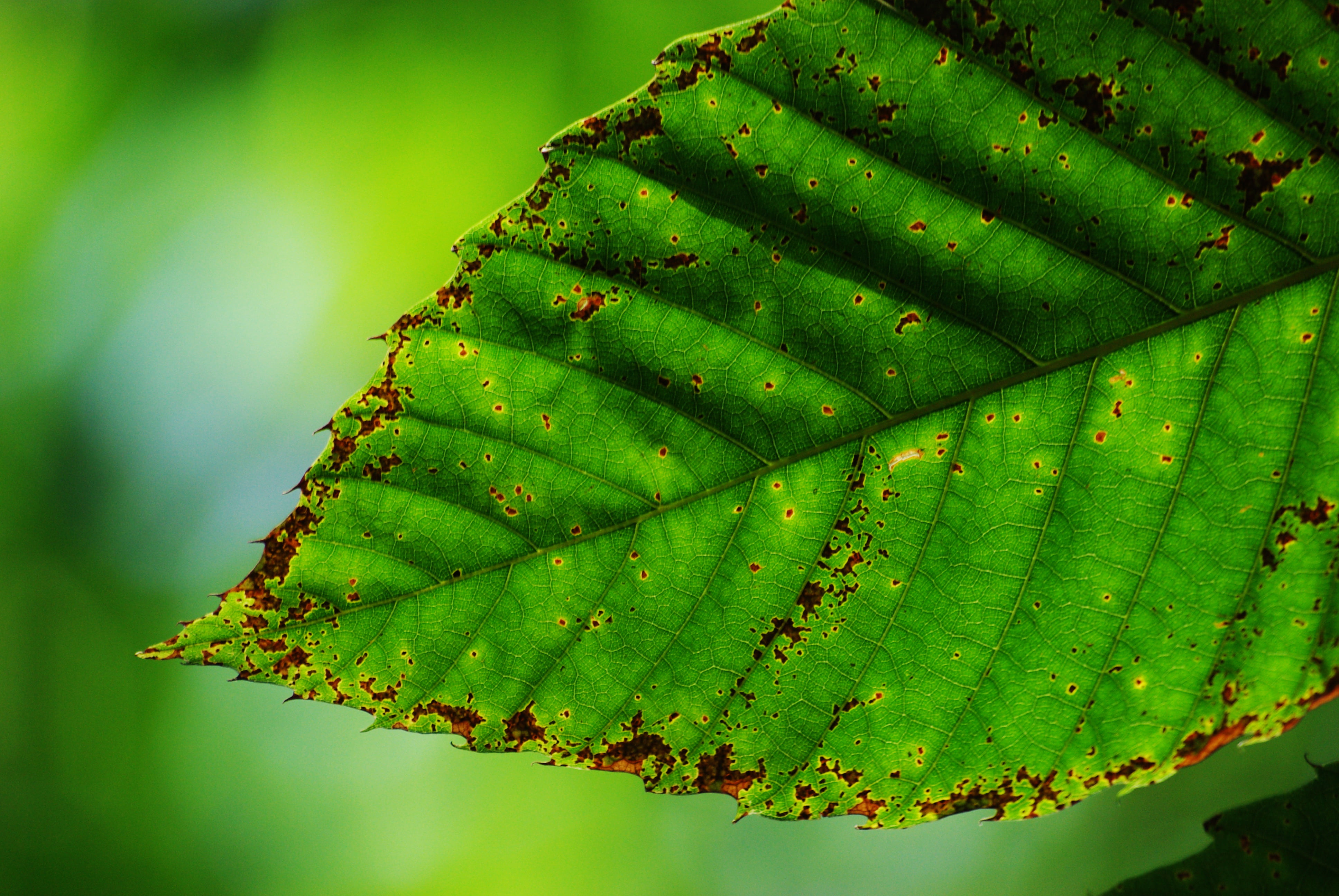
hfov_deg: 4.6
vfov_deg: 3.1
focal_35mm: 450
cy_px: 448
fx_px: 16758
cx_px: 670
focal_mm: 300
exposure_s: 1/250
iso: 400
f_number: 8
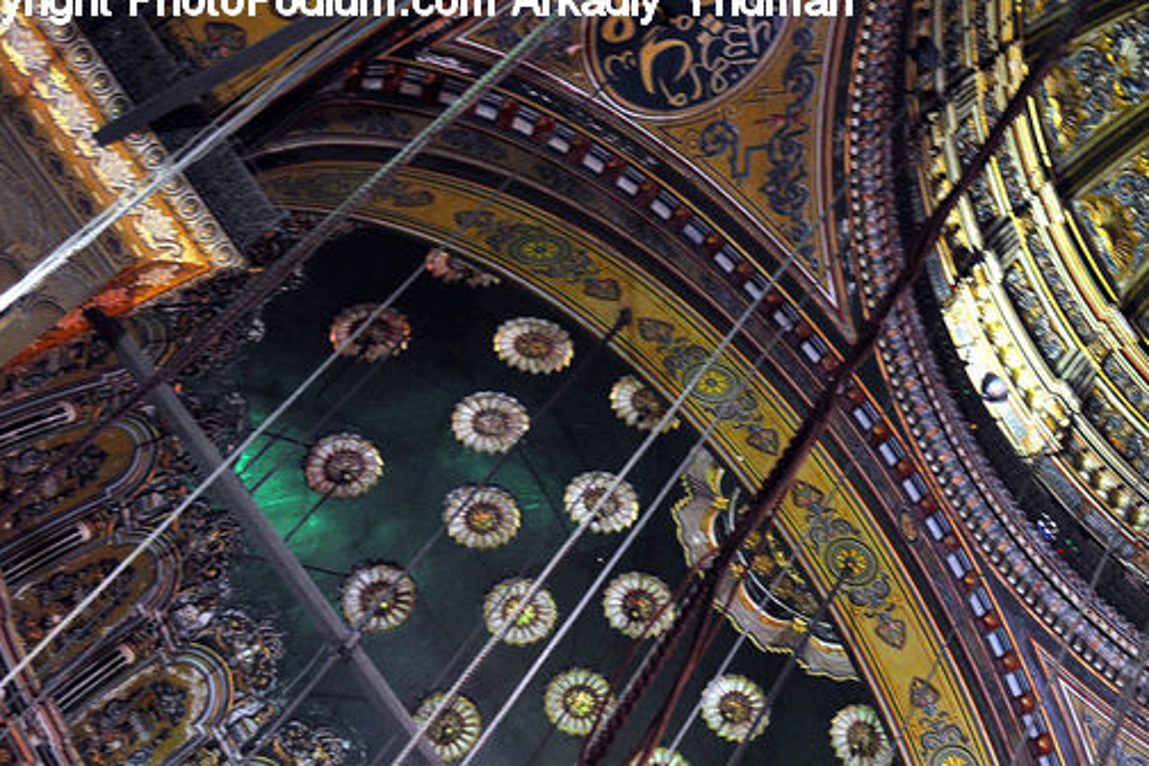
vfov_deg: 16.3
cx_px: 944
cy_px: 626
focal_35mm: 83
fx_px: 2645
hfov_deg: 24.1
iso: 500
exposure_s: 1/8
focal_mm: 31
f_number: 5.6
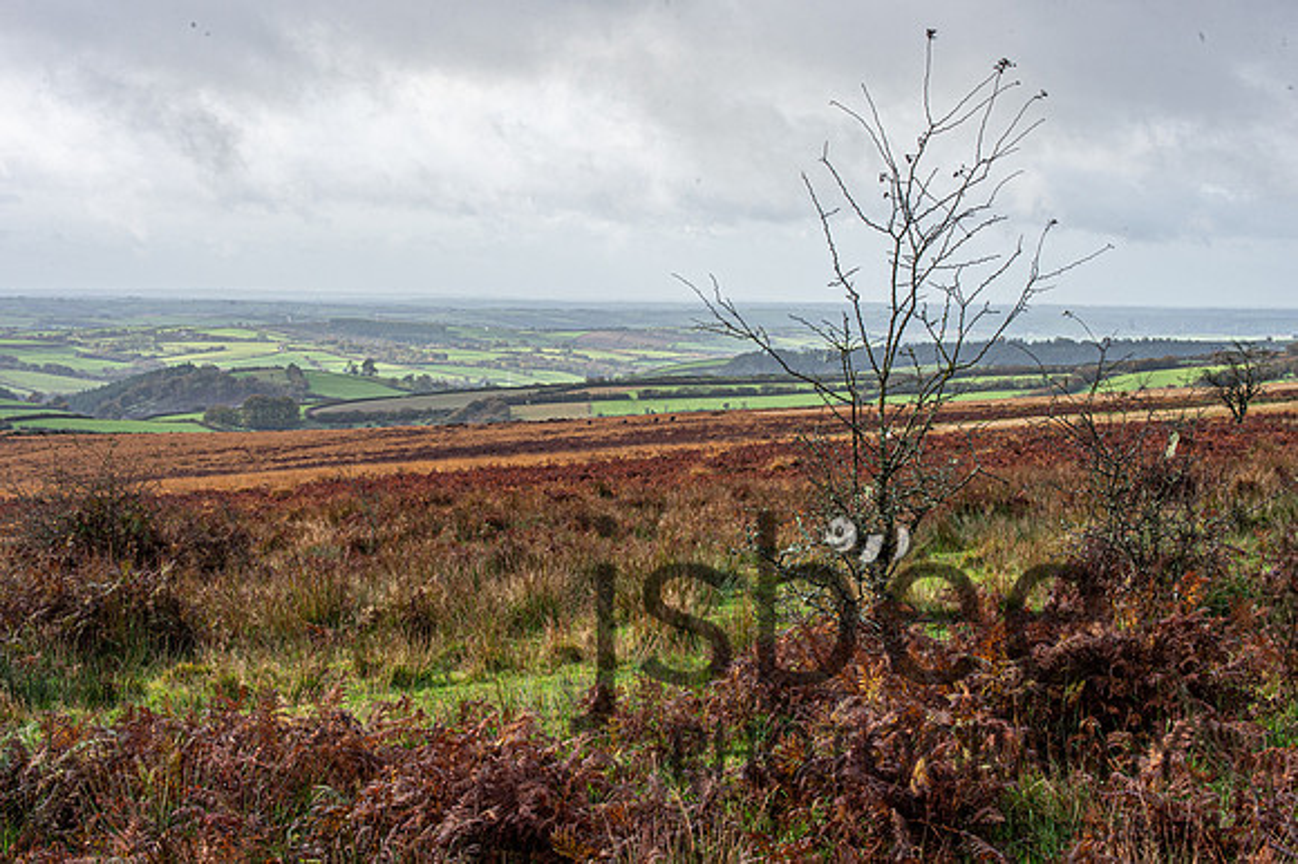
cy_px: 432
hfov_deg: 25.4
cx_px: 649
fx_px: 2883
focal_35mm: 80
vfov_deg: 17.0
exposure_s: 1/160
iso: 800
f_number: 20
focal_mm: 80
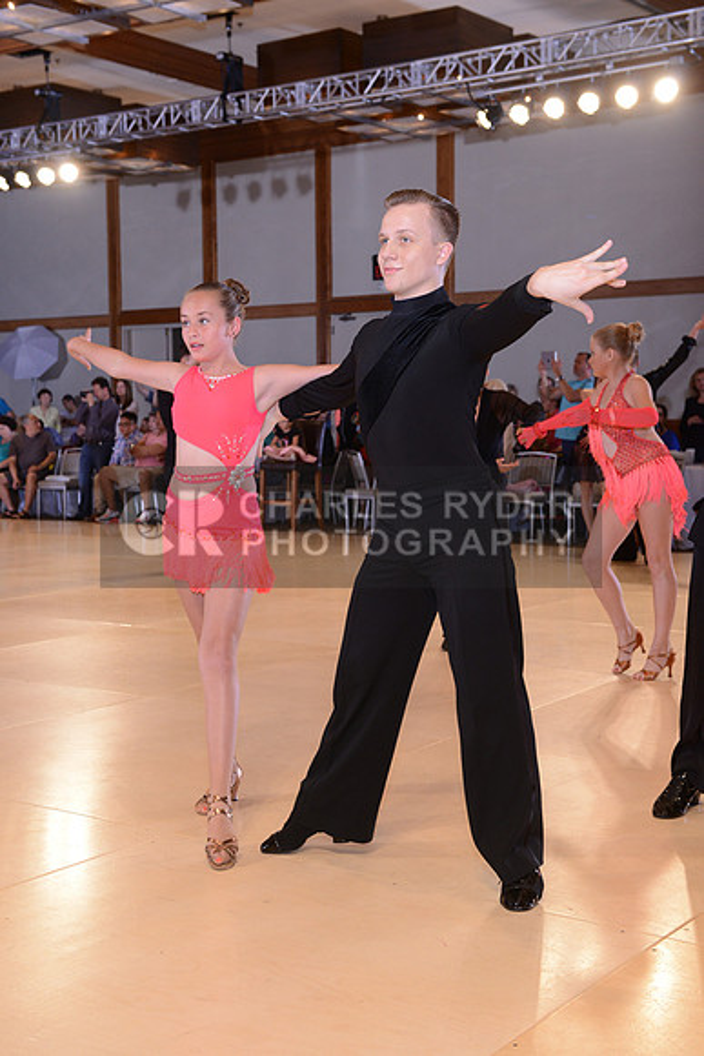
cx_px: 352
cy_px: 528
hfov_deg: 26.0
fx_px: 1524
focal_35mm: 52
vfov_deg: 38.2
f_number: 7.1
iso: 1250
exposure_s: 1/250
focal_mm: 52
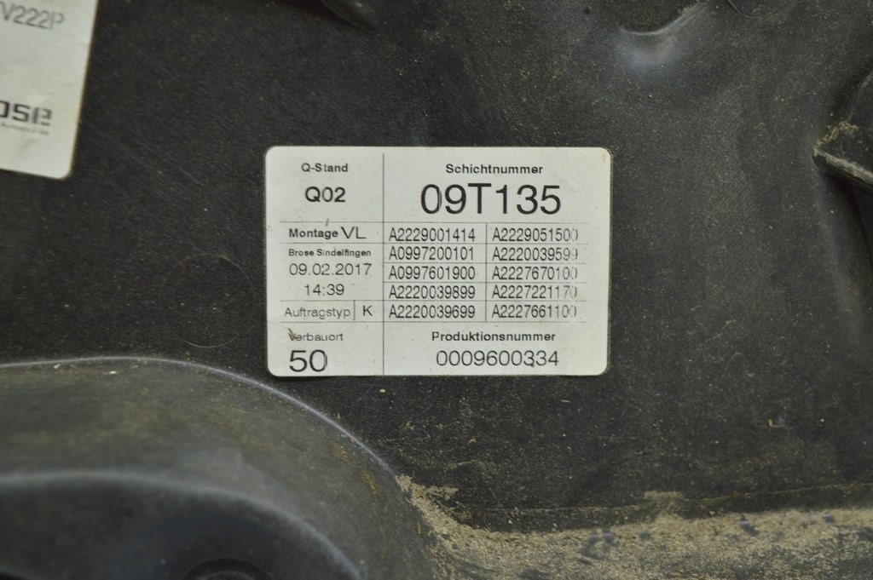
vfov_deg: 19.7
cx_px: 436
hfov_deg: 29.3
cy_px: 290
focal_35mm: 69
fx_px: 1672
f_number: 5.6
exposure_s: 1/20
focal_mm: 46
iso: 400
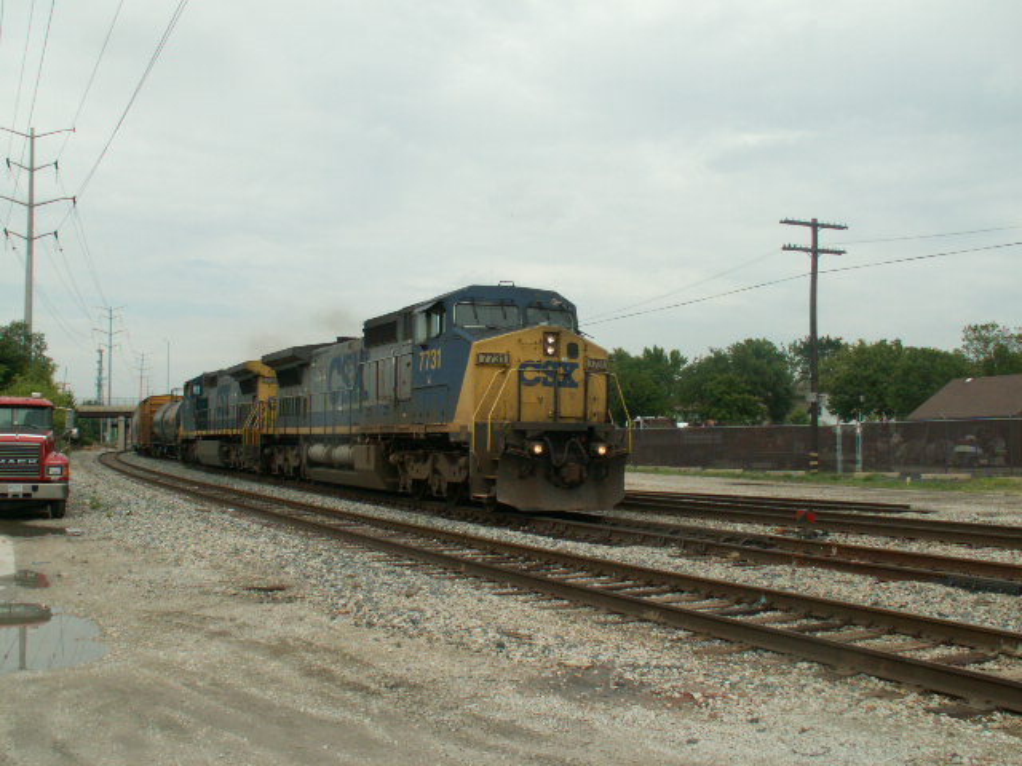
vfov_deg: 40.7
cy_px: 383
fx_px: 1033
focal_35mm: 35
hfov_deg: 52.6
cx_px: 511
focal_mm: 5.86
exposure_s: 1/500
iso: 50
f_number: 4.5
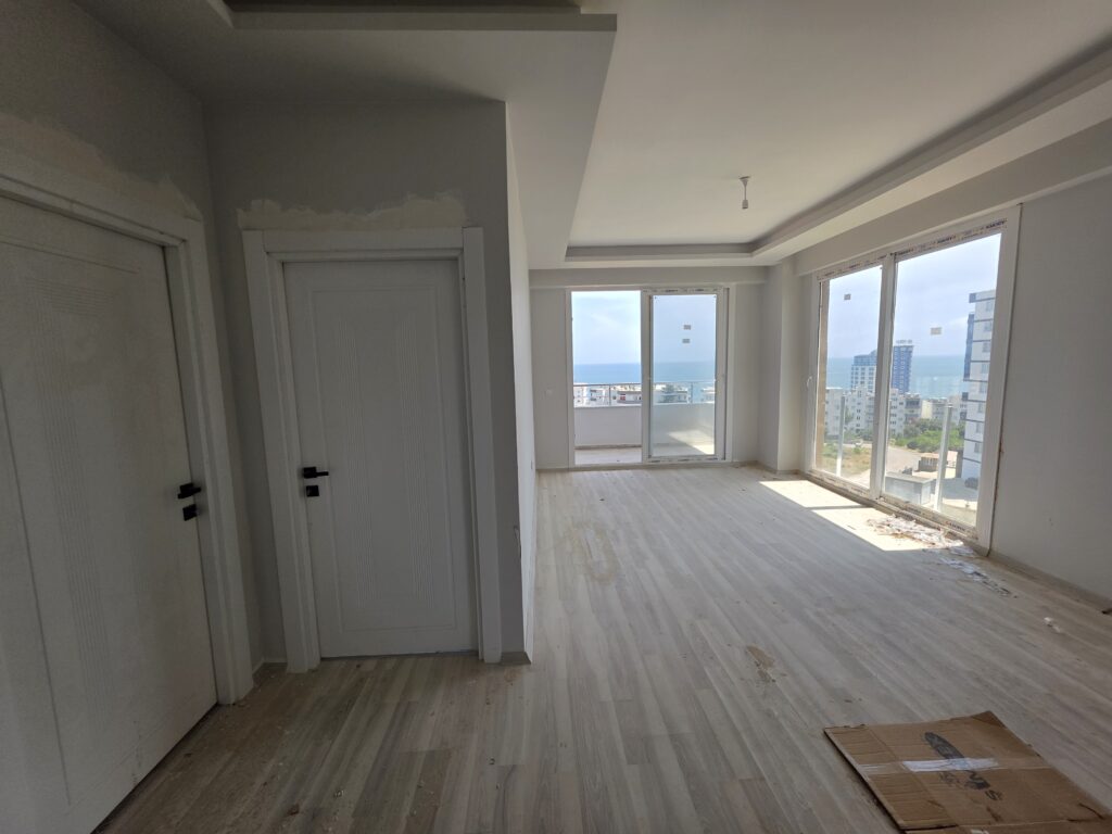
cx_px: 556
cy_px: 417
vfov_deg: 89.9
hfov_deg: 106.2
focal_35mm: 13
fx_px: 418
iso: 40
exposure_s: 1/841
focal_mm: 2.2
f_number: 1.9
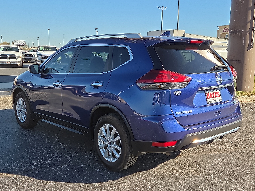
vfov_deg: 36.8
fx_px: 287
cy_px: 96
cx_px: 128
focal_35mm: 39
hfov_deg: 47.9
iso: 25
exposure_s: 1/1000
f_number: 1.8
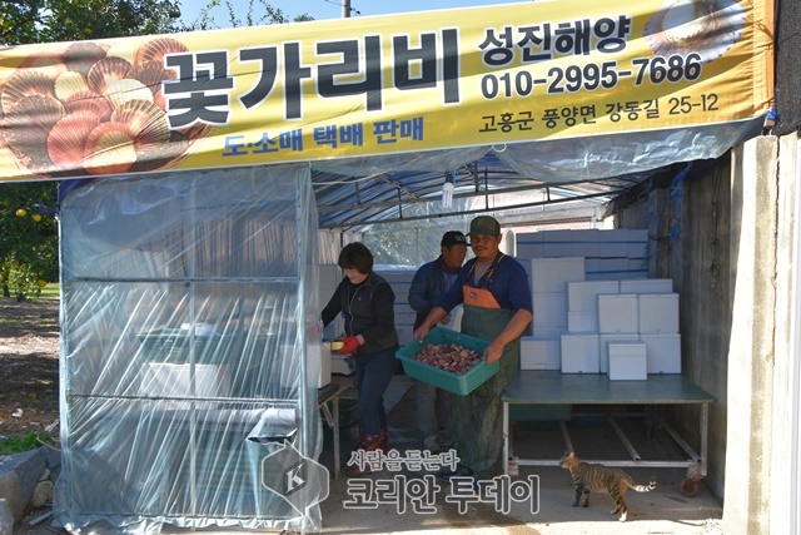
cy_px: 268
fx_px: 734
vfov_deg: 40.0
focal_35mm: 33
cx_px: 400
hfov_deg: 57.2
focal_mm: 22
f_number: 8
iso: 360
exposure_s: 1/500
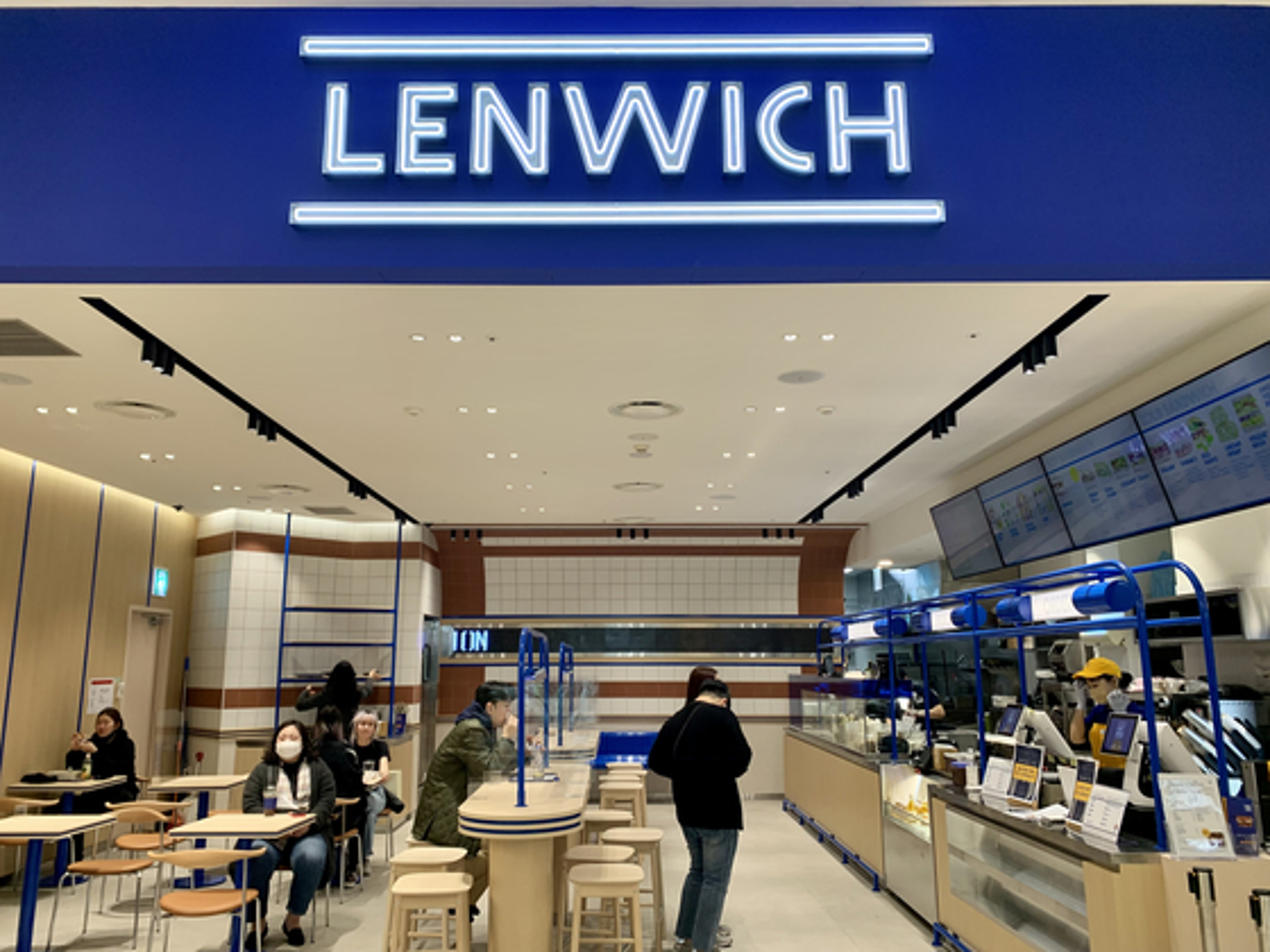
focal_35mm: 26
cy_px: 476
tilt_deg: +10.7
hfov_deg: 67.3
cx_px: 635
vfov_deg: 53.1
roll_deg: +0.0
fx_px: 954
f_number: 1.8
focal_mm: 4.25
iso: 100
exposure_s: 1/120
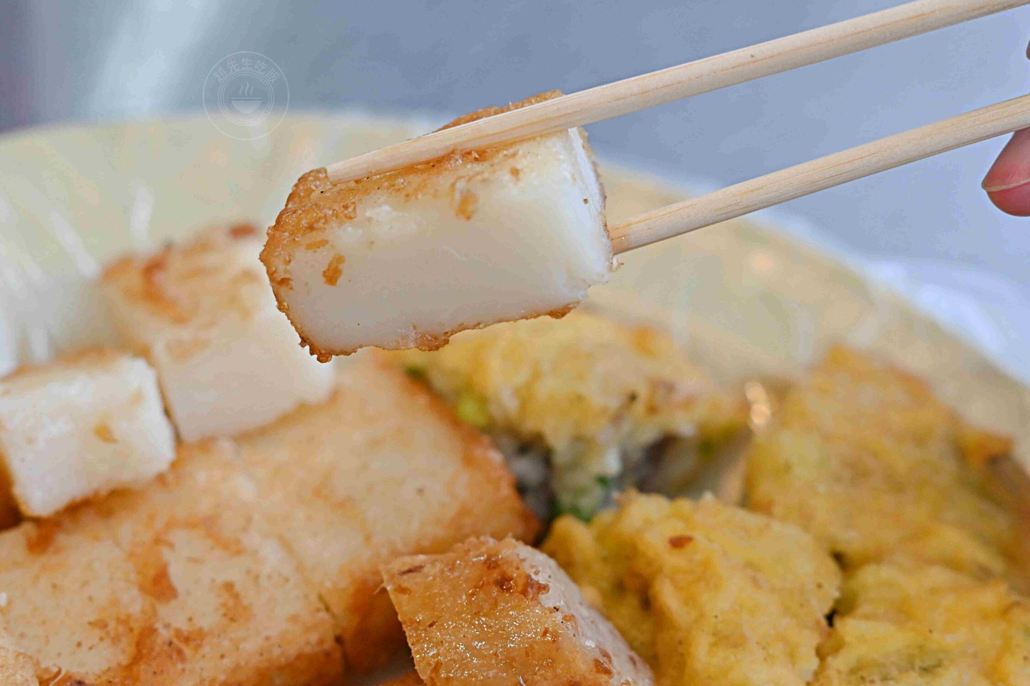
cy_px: 351
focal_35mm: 85
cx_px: 566
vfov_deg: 16.1
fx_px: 2432
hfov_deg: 23.9
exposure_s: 1/200
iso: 450
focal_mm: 50
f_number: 3.2
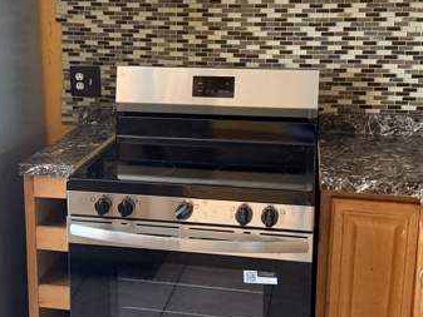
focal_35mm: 57
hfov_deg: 33.6
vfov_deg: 25.6
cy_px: 129
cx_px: 152
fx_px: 697
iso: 800
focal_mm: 6.76
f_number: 1.78
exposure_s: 1/59
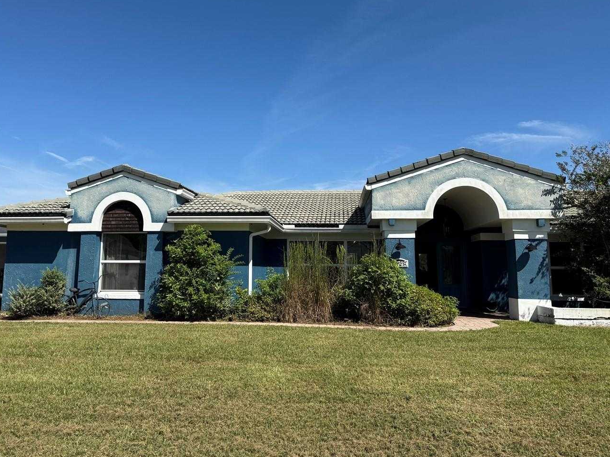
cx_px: 261
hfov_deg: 59.7
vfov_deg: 46.6
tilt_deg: +8.3
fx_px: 529
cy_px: 189
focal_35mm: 30
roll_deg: -0.7
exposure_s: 1/5714
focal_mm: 6.76
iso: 80
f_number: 1.78
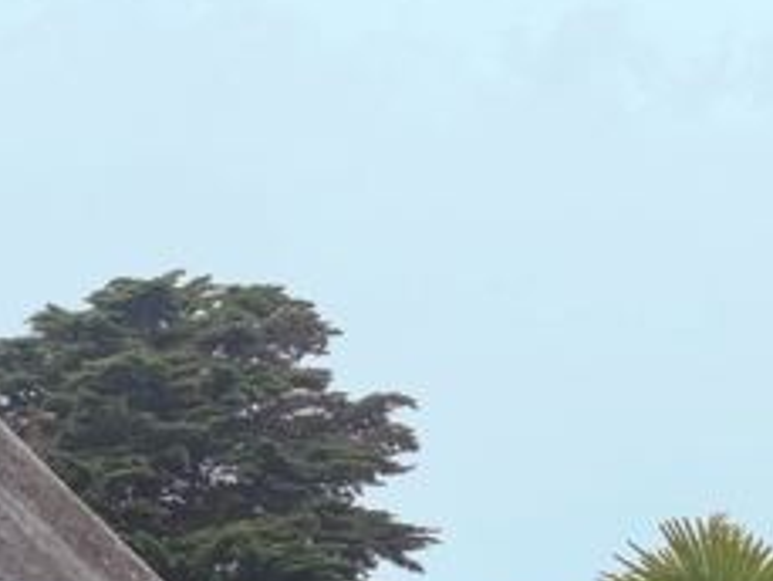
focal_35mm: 110
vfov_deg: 12.6
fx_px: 2458
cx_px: -257
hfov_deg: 16.8
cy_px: 929
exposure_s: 1/1231
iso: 50
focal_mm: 6.72
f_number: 1.69
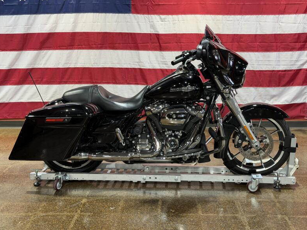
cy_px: 116
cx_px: 153
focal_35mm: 49
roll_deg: +1.0
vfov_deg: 29.7
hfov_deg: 38.9
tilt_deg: -11.0
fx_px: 435
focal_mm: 6.76
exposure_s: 1/60
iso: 80
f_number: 1.78
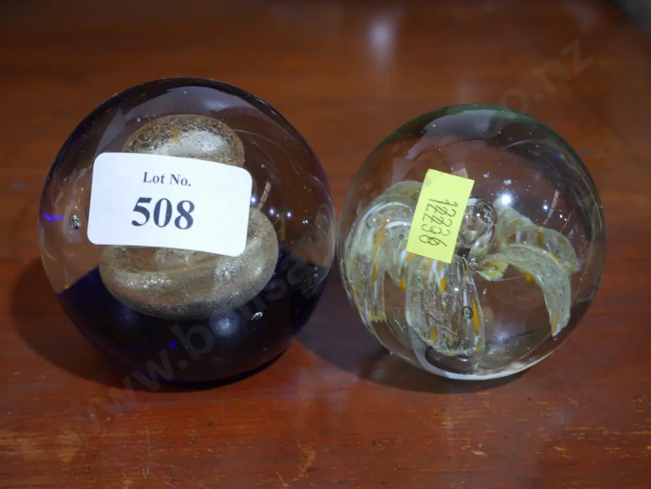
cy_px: 244
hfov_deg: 34.3
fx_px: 1054
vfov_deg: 26.1
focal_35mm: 56
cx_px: 326
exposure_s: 1/60
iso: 1000
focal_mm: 28
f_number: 5.3
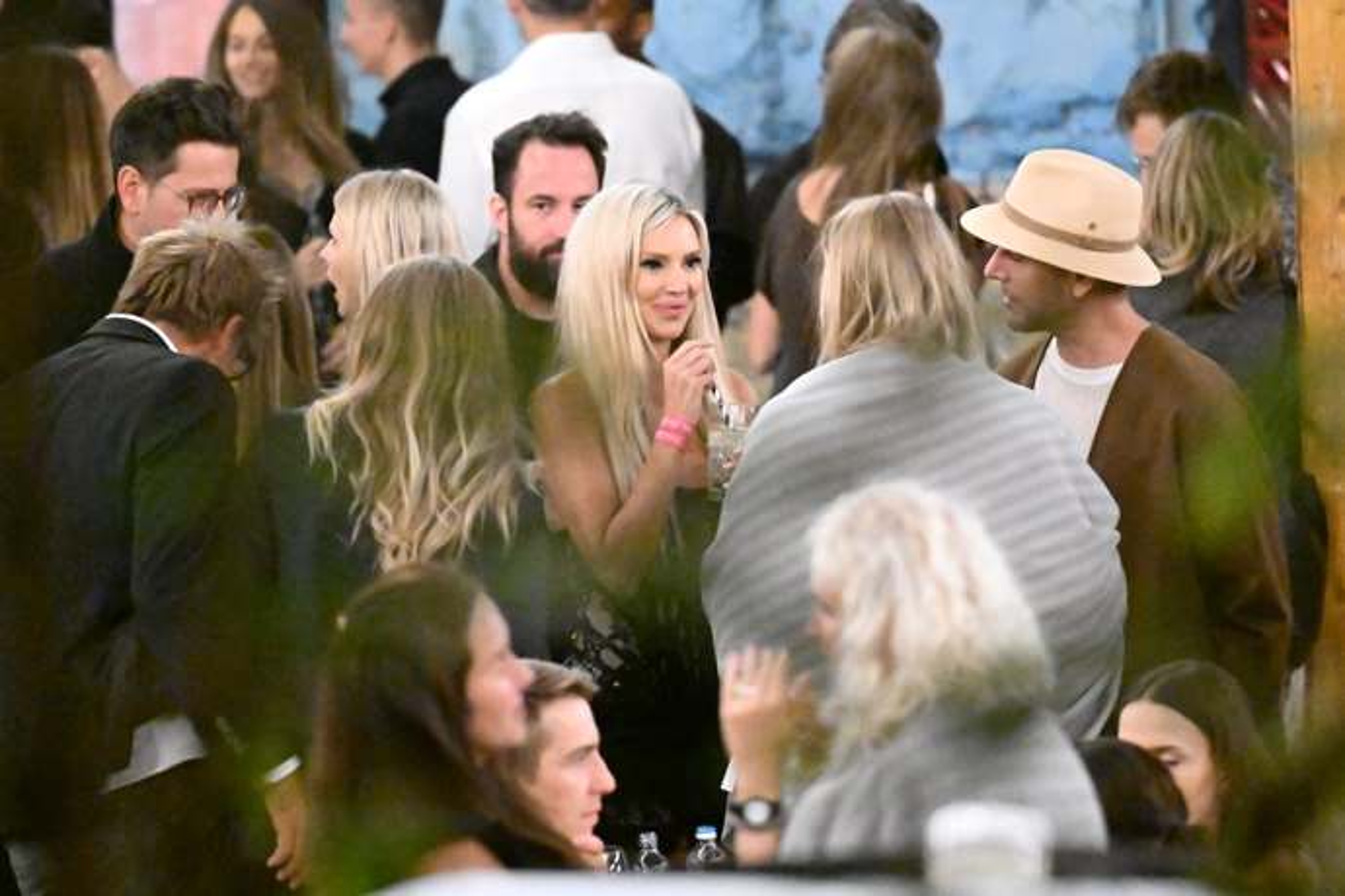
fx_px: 11207
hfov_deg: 6.9
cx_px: 672
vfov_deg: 4.6
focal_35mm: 300
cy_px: 448
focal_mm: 200
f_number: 2.8
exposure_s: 1/250
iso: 32000
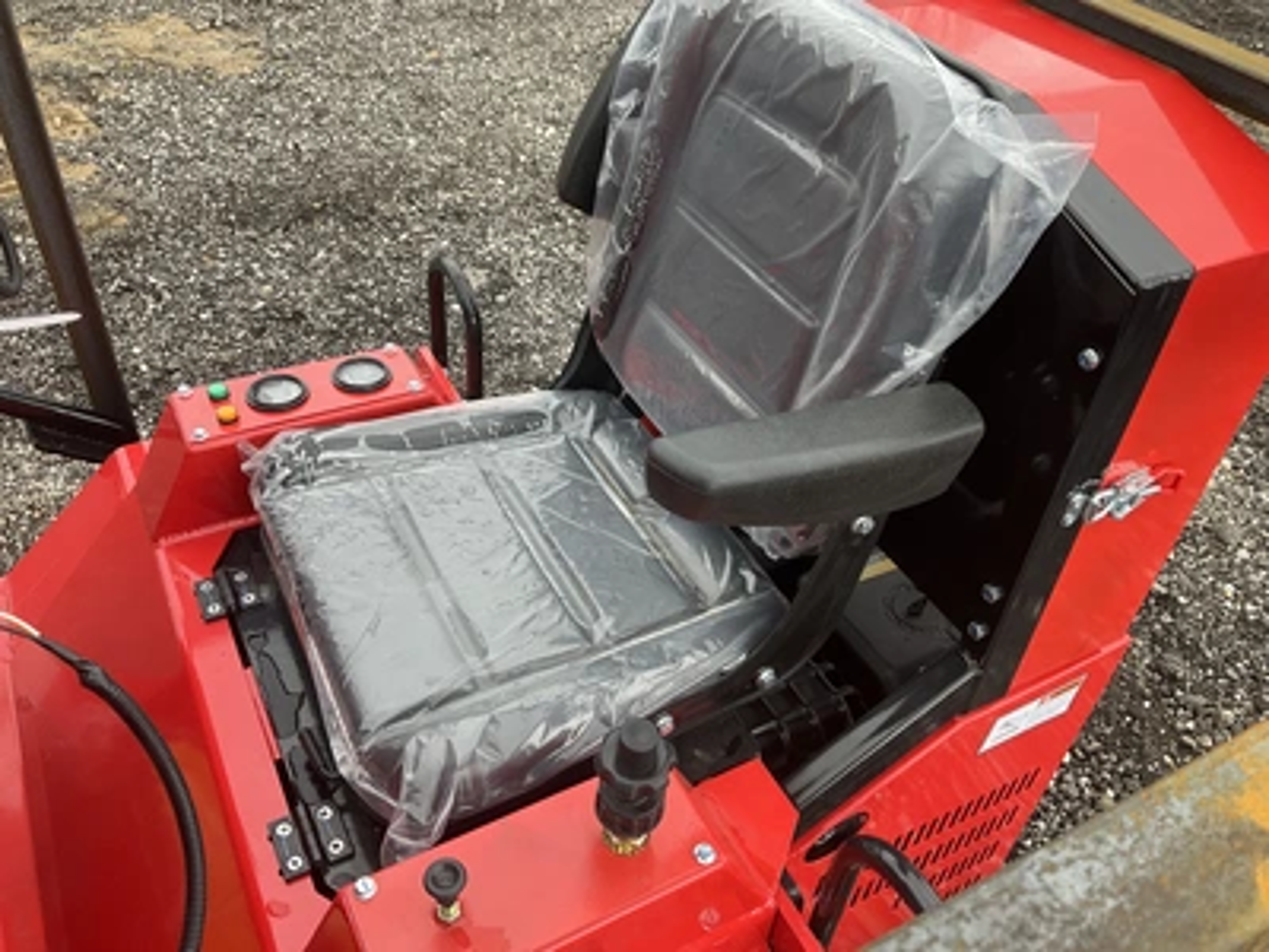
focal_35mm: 29
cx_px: 634
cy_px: 476
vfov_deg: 48.2
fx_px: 1063
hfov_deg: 61.7
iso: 20
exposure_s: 1/122
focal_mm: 3
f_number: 1.8
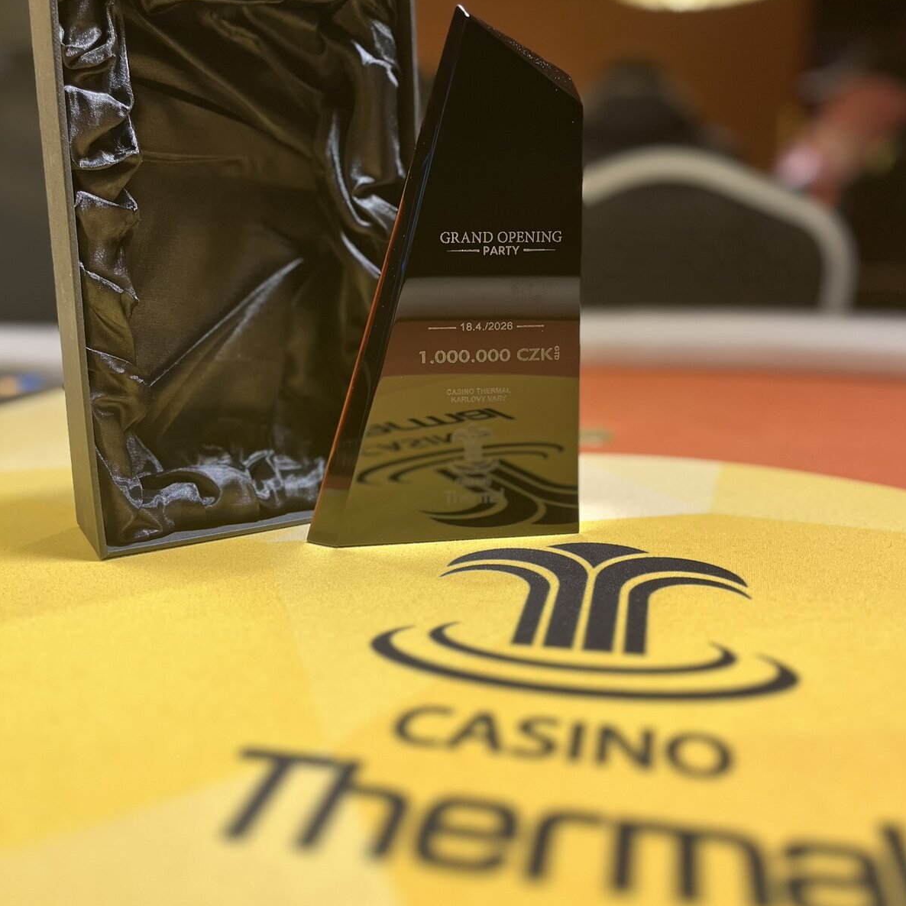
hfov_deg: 52.5
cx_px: 456
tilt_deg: -9.4
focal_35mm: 31
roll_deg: +0.3
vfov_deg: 52.3
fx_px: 918
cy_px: 387
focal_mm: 5.1
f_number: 1.6
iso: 125
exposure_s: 1/60
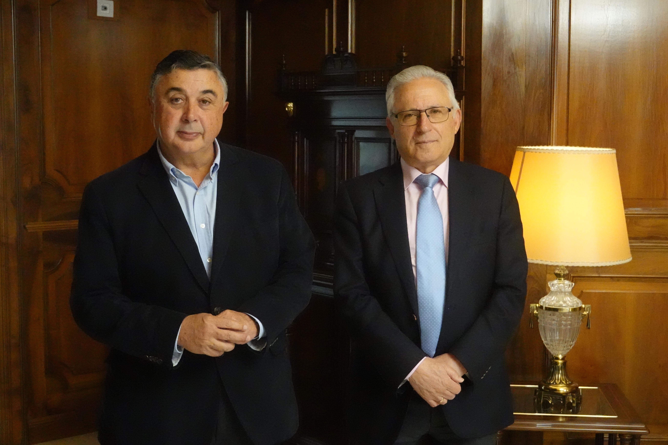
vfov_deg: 23.8
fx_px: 1058
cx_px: 334
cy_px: 222
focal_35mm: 57
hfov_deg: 35.1
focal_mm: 21.12
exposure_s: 1/400
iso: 6400
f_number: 4
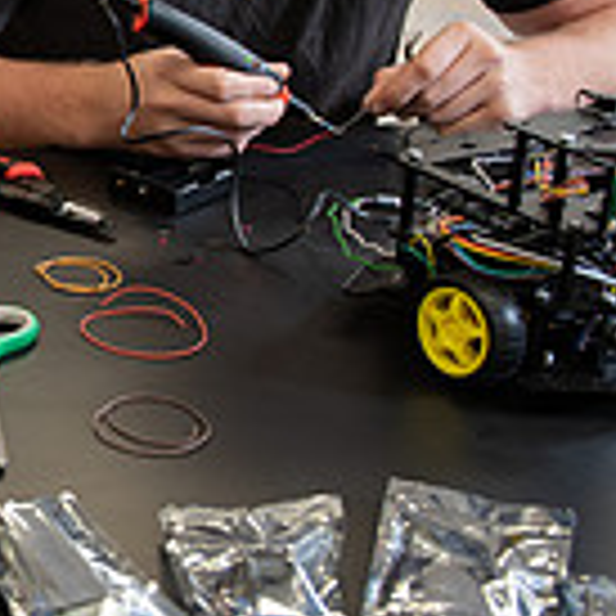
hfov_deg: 16.0
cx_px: -378
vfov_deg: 17.8
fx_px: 1953
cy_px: 115
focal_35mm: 97
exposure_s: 1/125
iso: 640
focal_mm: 27
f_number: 4
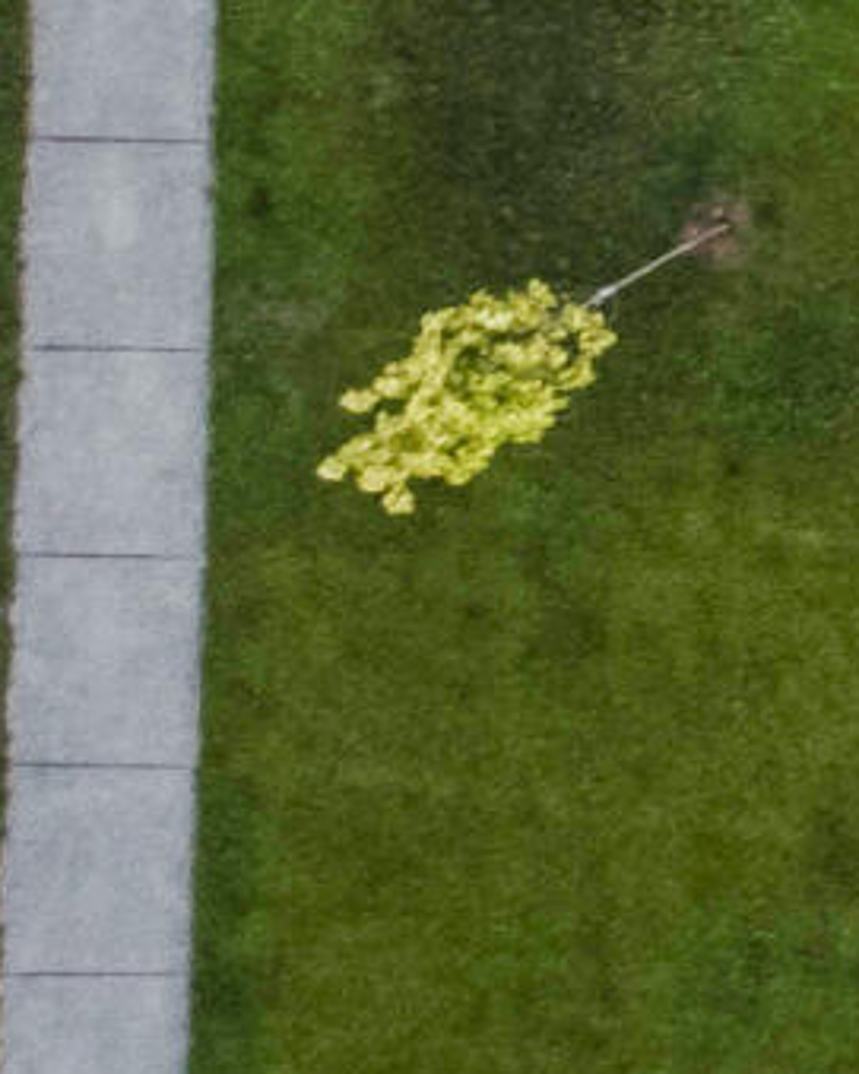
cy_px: -2348
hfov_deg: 5.3
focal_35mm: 207
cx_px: 4590
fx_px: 6581
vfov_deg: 7.8
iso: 750
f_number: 2.8
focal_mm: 12.29
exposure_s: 1/10
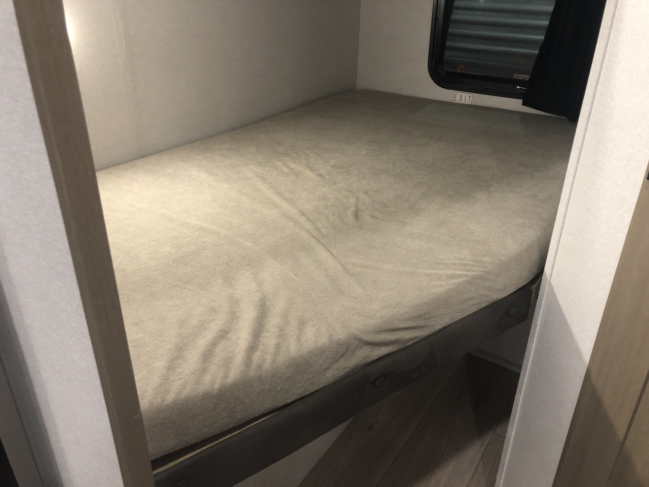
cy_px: 244
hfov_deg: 63.4
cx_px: 324
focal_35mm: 28
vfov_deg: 49.7
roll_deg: +0.0
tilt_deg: -28.1
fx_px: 525
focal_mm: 3.99
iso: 64
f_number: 1.8
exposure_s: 1/15
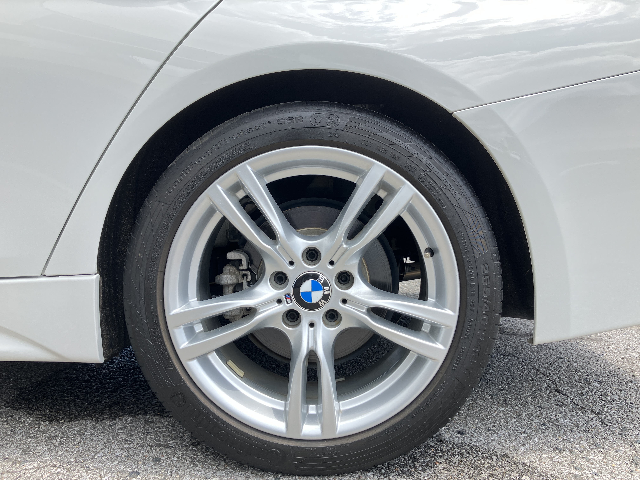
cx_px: 320
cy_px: 240
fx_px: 518
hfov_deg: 63.4
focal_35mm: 28
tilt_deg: -4.1
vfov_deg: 49.7
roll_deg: -0.5
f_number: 1.8
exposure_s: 1/292
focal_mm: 3.99
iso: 32
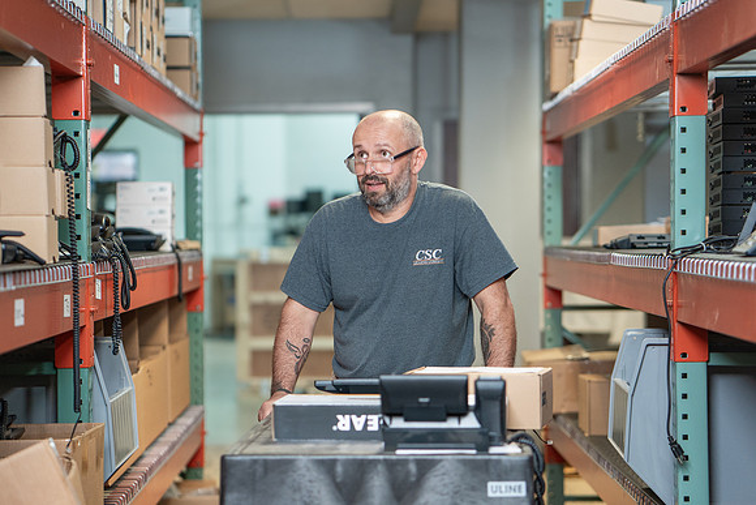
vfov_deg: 13.8
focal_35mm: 99
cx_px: 376
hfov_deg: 20.6
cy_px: 276
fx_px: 2085
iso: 1250
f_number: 2.2
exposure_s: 1/250
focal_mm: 85
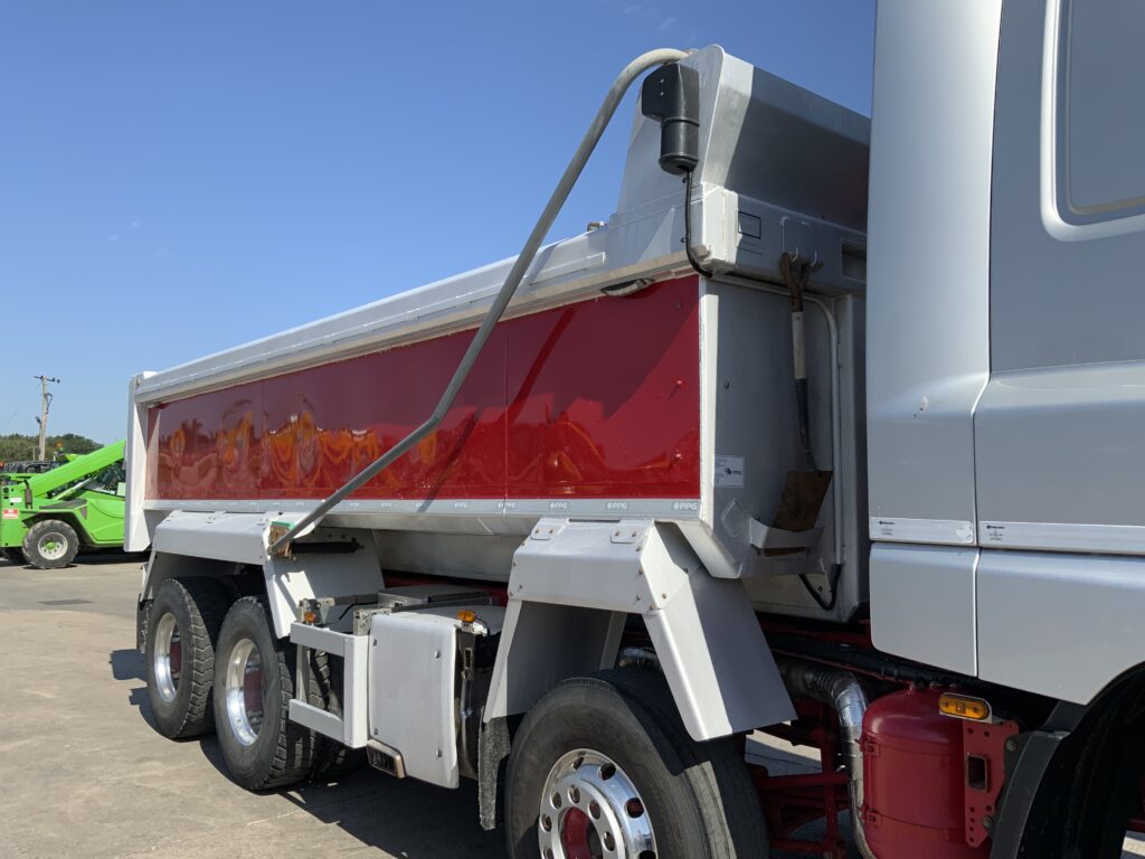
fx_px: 959
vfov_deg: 48.2
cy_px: 430
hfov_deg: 61.7
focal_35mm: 29
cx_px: 572
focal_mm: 3
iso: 16
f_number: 1.8
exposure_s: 1/1786
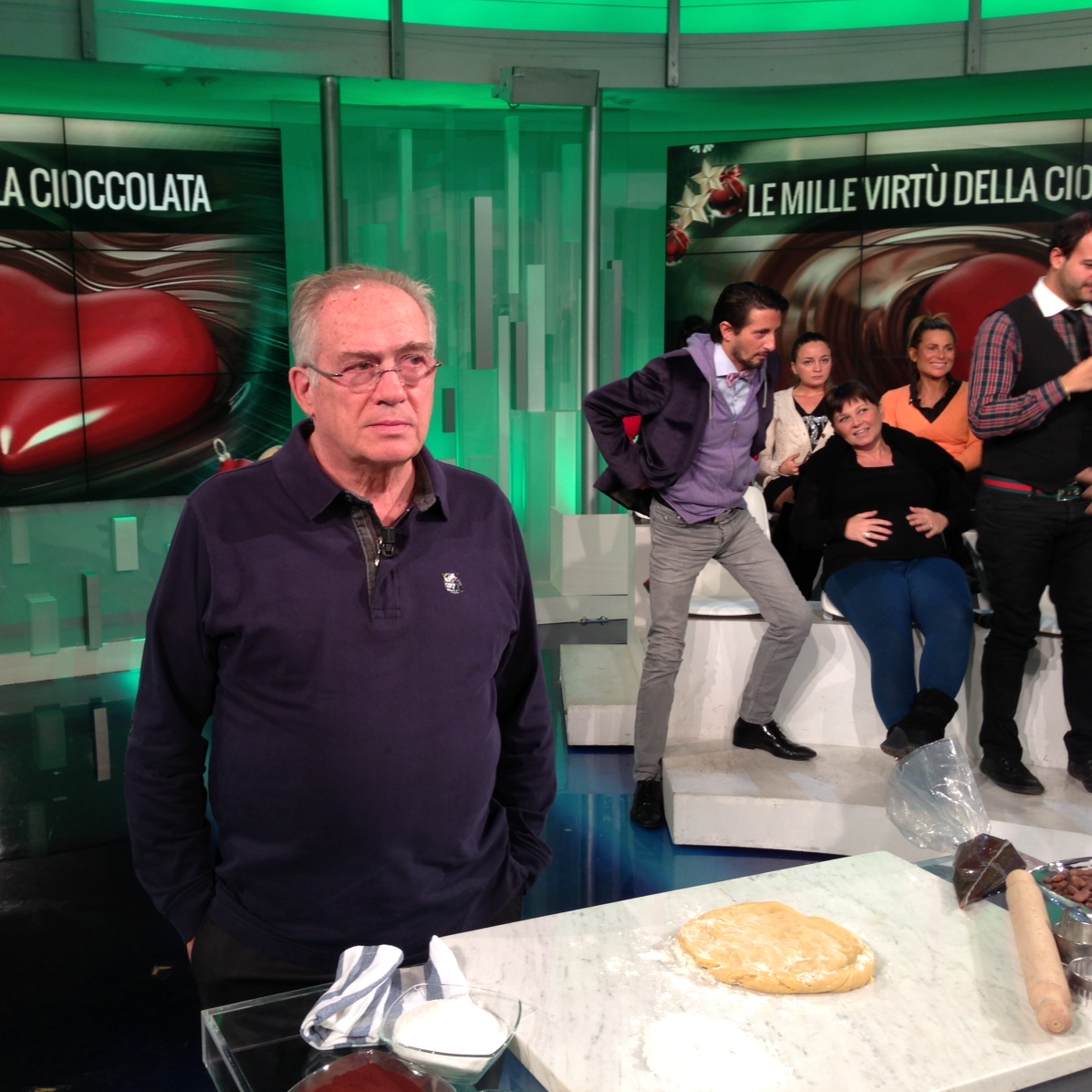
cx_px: 409
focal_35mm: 39
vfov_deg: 42.8
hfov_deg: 42.5
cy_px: 546
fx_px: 1392
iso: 50
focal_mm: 4.13
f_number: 2.4
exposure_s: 1/30
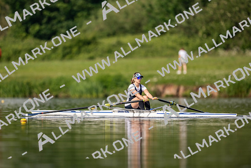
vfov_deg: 2.3
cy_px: 84
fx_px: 4184
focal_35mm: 600
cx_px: 126
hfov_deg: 3.4
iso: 280
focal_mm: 600
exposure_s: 1/2500
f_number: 4
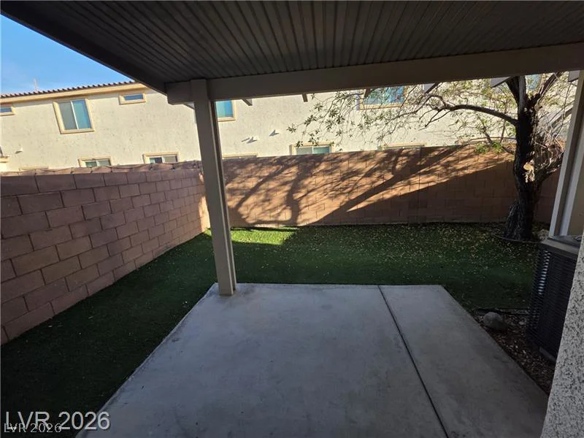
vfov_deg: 89.9
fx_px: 219
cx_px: 292
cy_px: 219
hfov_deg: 106.2
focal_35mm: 13
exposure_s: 1/542
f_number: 1.9
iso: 40
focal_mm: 2.2
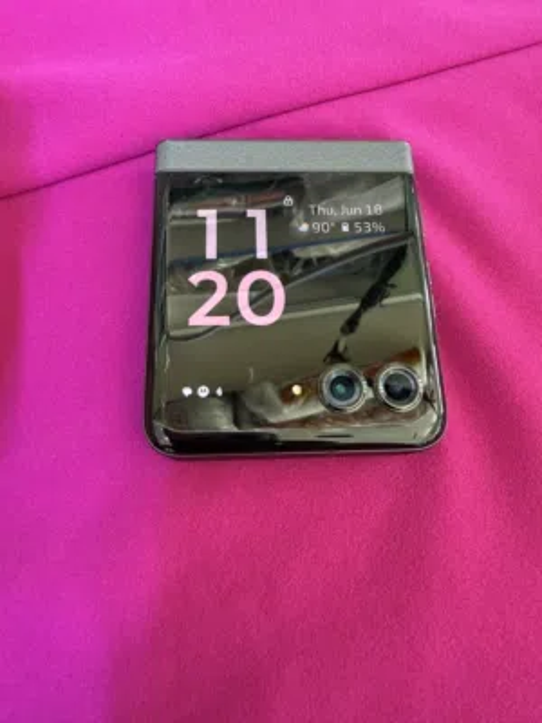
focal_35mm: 24
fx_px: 501
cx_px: 271
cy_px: 362
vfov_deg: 71.6
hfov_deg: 56.8
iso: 500
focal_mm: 2.22
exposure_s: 1/60
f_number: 2.2
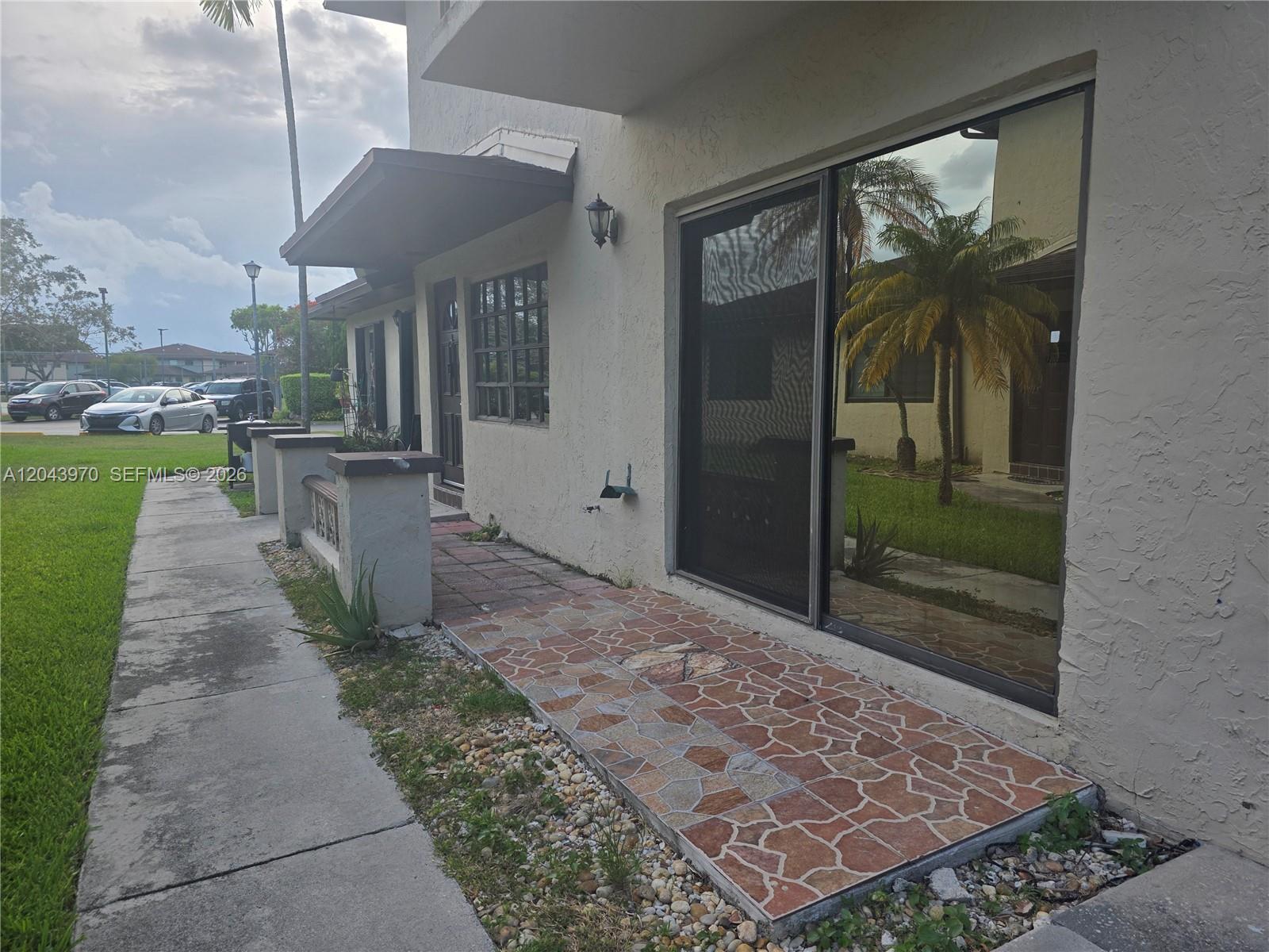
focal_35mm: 23
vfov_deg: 58.9
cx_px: 634
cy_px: 476
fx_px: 843
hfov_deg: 73.9
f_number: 1.7
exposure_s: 1/1276
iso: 80
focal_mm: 6.3
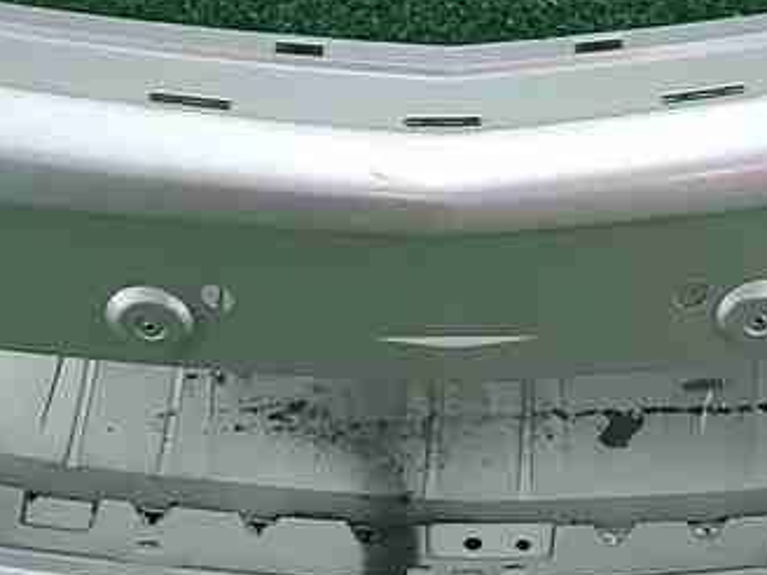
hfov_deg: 17.2
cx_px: 482
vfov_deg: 12.8
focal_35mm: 114
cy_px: -23
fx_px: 2526
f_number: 1.8
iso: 89
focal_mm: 5.4
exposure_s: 1/50
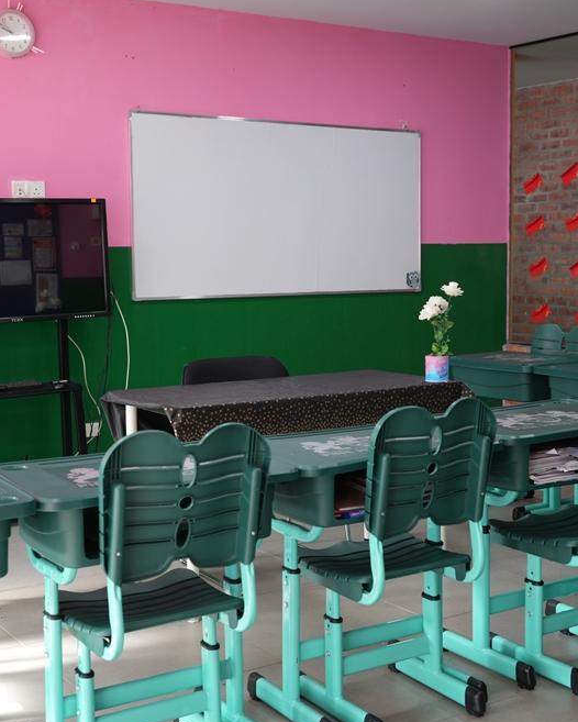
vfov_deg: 37.3
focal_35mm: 50
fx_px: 1069
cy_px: 364
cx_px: 302
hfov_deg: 30.3
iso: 200
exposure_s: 1/40
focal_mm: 35
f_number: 4
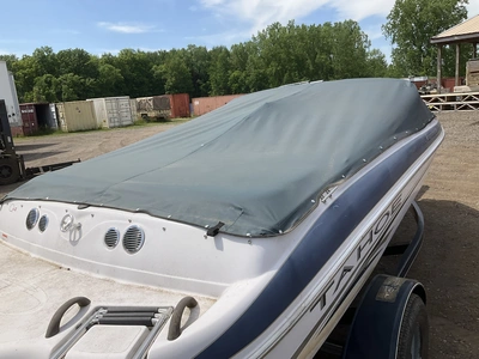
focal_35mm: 29
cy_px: 180
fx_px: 401
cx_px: 240
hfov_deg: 61.7
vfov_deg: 48.2
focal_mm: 3
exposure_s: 1/2427
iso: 25
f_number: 1.8
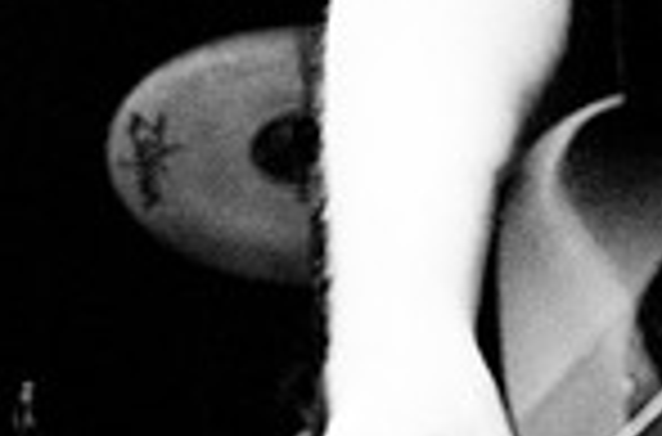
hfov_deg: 10.9
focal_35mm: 178
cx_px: -509
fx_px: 3263
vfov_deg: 7.5
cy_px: 623
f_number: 3.2
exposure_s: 1/640
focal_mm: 30
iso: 1000
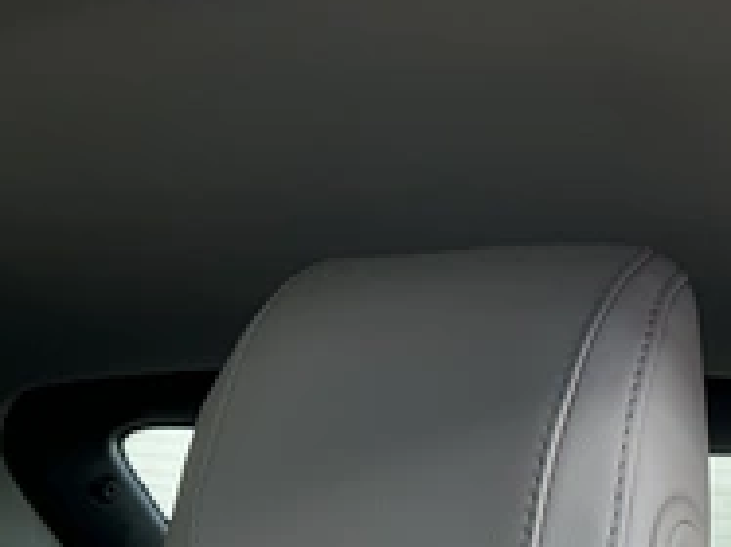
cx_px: 641
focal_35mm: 60
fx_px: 1266
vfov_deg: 23.9
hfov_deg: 30.9
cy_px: 457
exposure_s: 1/322
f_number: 1.8
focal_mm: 3
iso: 25
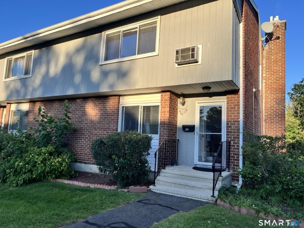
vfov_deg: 53.1
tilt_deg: +6.3
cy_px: 114
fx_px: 228
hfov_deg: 67.3
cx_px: 152
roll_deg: -3.2
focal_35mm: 26
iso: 50
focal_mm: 5.7
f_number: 1.5
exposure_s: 1/1280
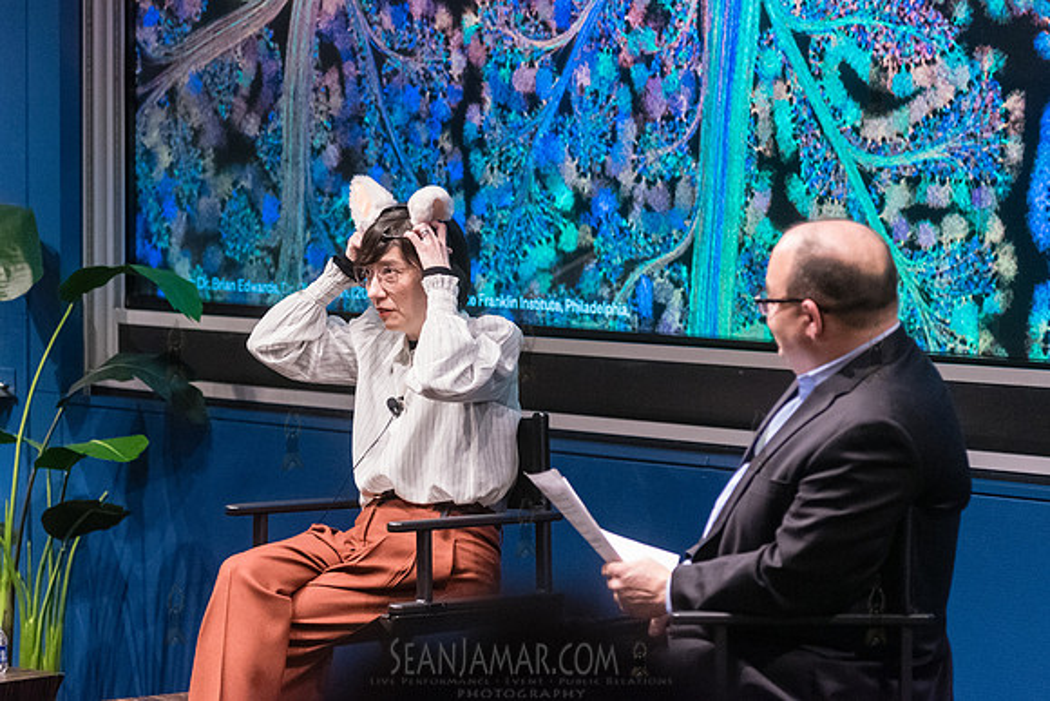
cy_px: 274
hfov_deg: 11.5
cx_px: 431
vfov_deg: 7.7
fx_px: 5232
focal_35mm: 179
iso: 6400
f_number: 4
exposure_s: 1/200
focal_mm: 145
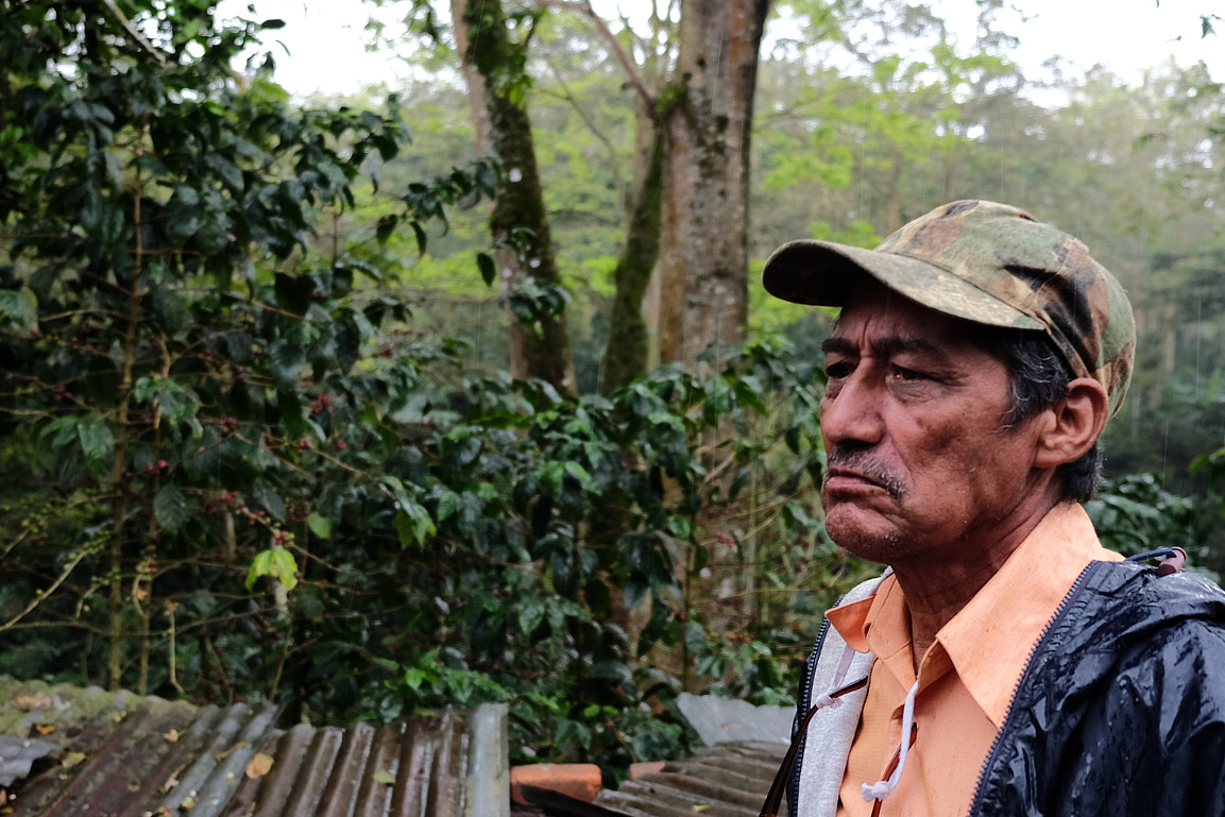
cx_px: 602
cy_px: 423
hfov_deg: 45.4
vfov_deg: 31.2
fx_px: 1463
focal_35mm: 43
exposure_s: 1/125
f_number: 3.2
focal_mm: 20.5
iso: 200
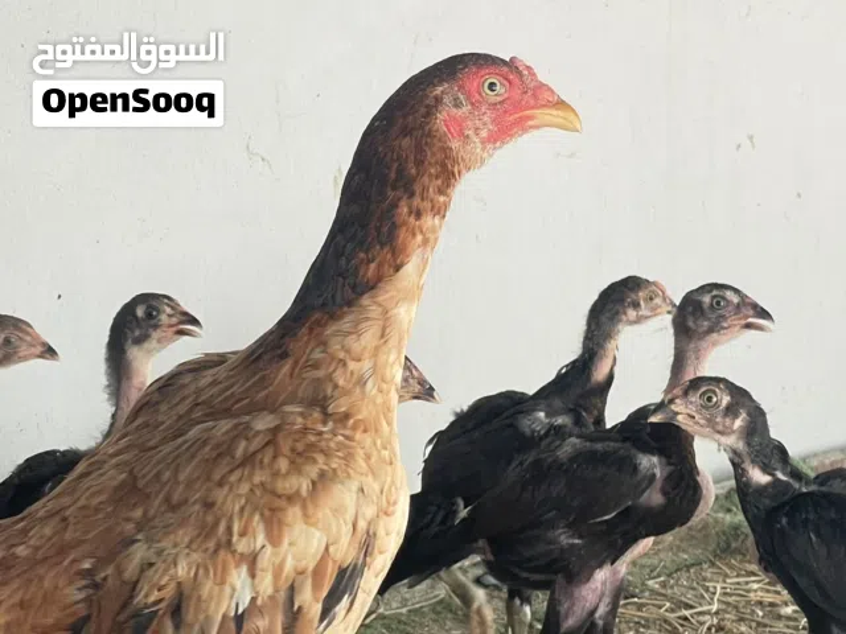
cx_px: 423
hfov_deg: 36.8
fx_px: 1271
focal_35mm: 52
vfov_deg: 28.0
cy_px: 317
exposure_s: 1/99
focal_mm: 6
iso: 100
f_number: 2
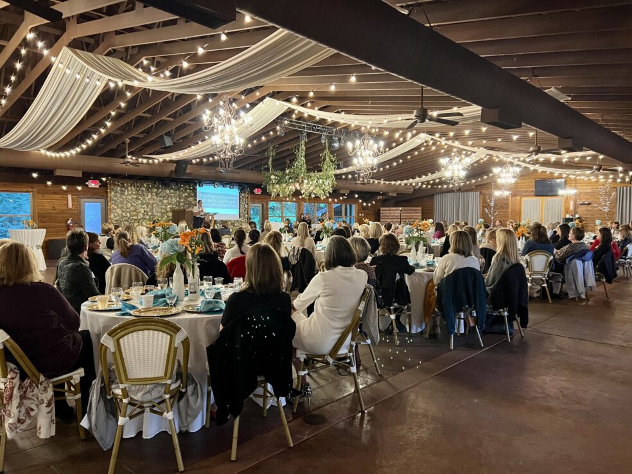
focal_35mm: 26
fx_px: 475
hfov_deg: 67.3
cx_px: 316
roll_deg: -0.1
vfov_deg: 53.1
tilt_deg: -2.3
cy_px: 237
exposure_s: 1/40
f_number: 1.5
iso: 500
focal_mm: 5.7
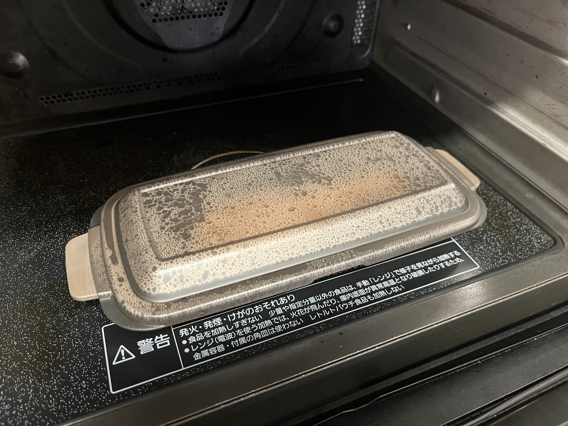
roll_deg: -3.7
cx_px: 284
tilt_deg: -42.4
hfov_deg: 67.3
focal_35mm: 26
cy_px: 213
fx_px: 427
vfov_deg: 53.1
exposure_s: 1/36
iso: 640
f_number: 1.6
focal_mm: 5.1
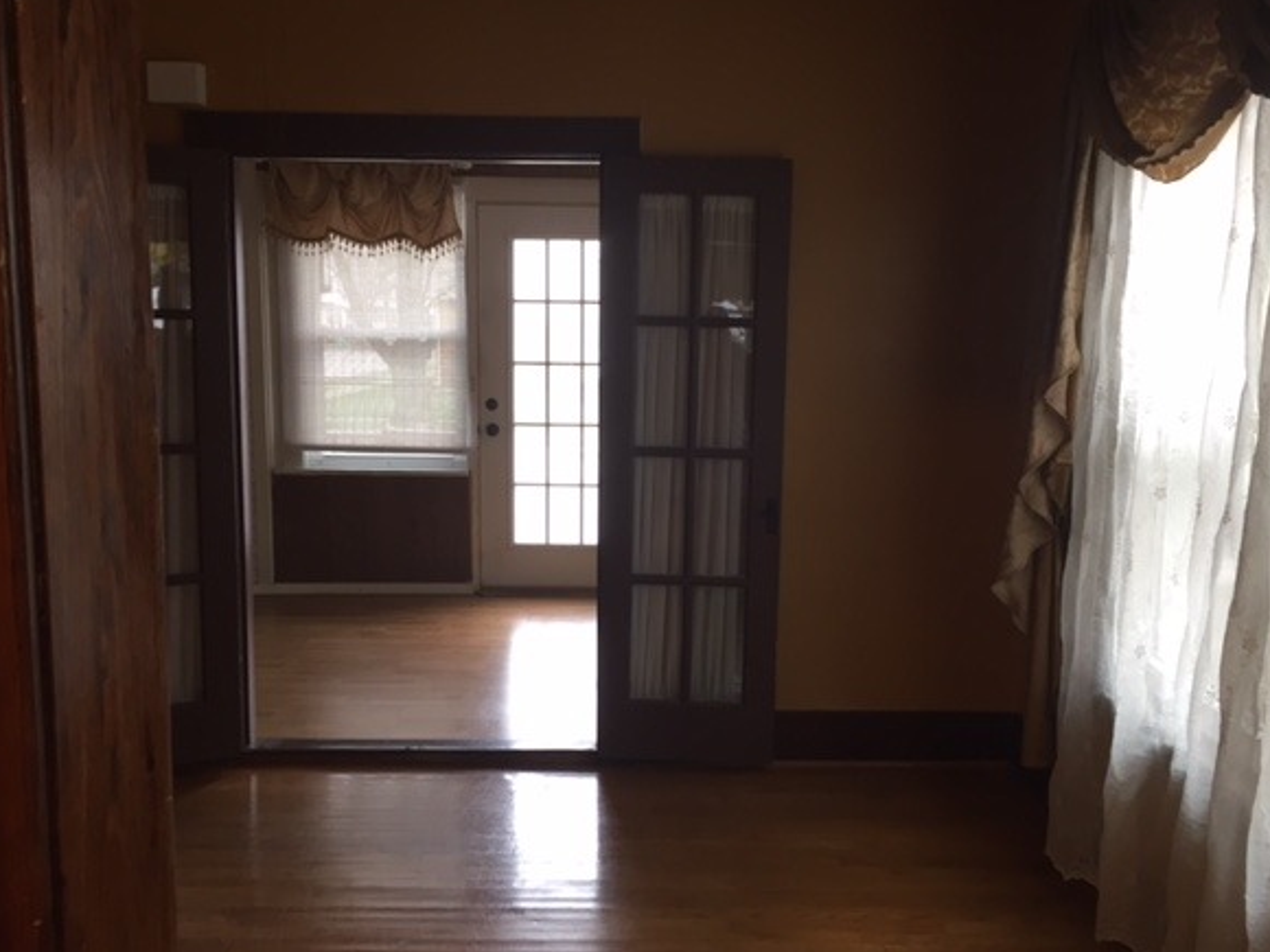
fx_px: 1174
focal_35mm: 32
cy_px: 466
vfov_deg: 44.2
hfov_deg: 56.8
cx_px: 674
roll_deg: -0.1
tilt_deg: -7.1
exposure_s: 1/30
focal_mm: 4.15
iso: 64
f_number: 2.2
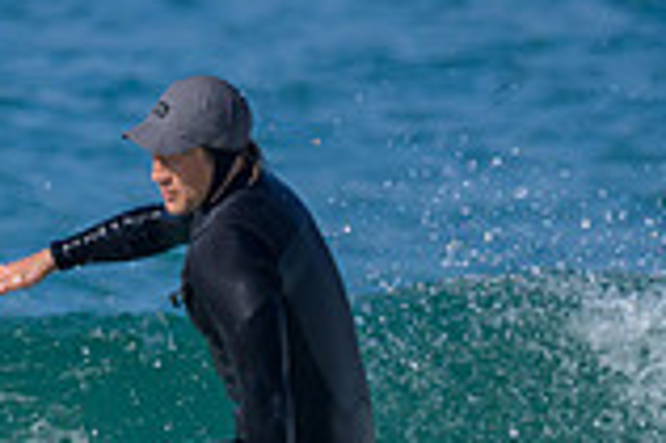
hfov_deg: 0.5
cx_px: 220
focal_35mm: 4043
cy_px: 551
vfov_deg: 0.3
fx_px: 74717
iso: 280
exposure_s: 1/2000
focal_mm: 800
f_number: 6.3
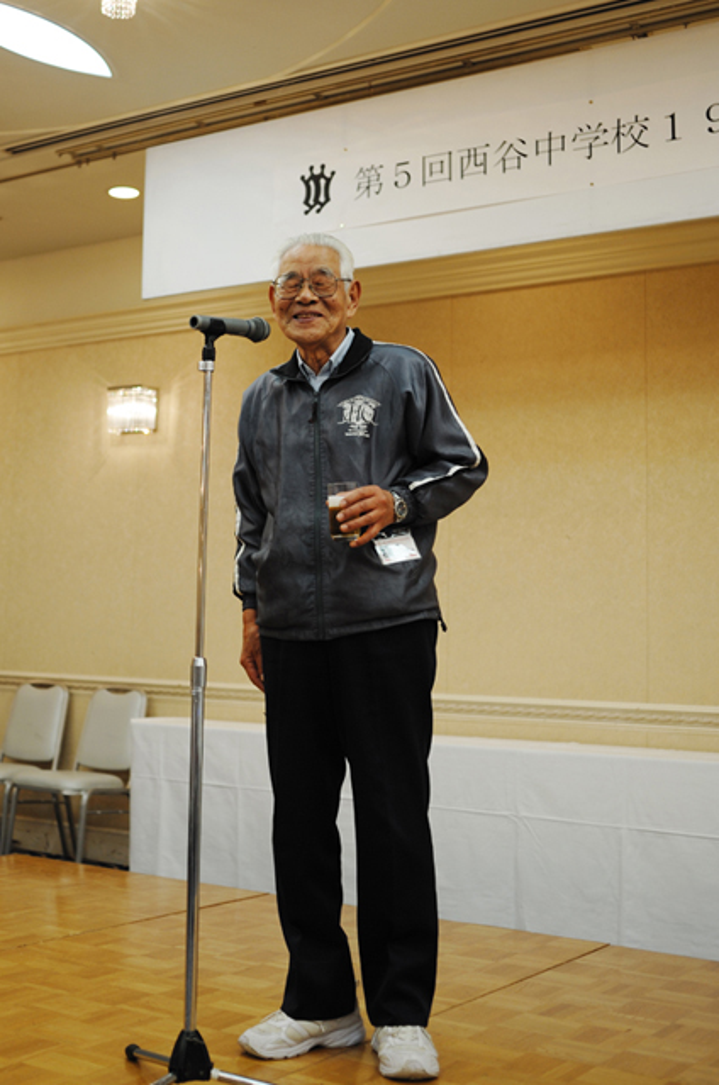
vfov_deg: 54.5
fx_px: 1053
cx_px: 360
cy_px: 542
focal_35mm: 35
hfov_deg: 37.7
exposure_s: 1/100
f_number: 2.8
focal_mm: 35
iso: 250
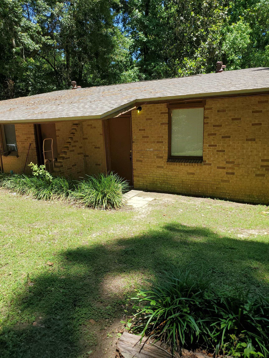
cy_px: 179
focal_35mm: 26
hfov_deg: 53.1
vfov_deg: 67.3
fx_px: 269
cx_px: 134
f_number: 1.5
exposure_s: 1/1429
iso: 50
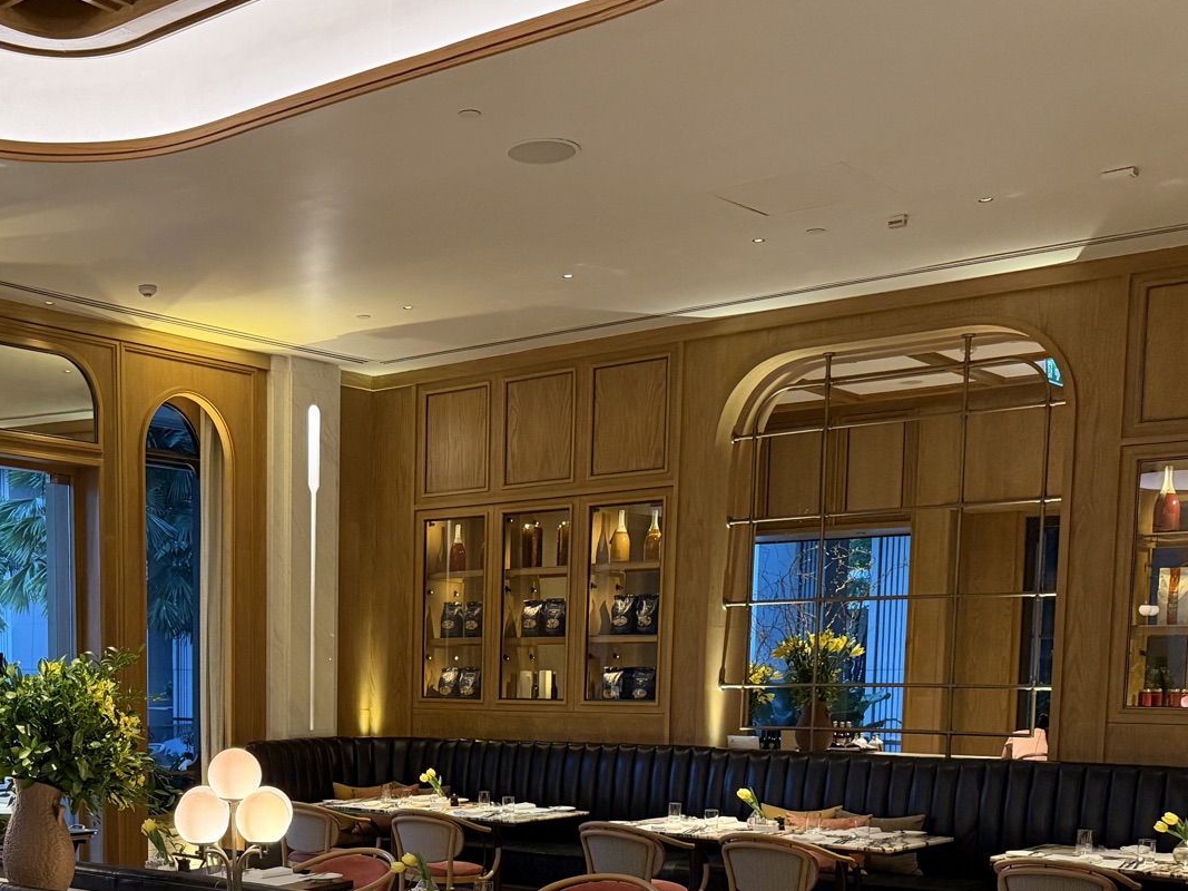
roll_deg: +0.4
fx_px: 1544
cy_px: 823
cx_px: 253
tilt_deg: -5.6
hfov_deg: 40.5
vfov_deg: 30.6
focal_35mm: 45
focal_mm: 6.76
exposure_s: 1/50
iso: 640
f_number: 1.78
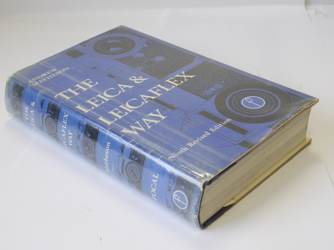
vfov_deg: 24.4
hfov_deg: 32.2
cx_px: 167
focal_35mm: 60
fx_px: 579
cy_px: 125
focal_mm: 30
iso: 320
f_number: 7.1
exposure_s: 1/40
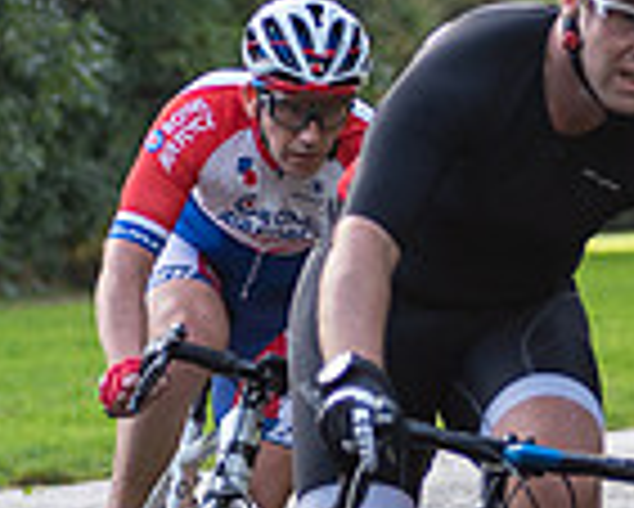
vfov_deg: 4.3
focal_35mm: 358
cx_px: 651
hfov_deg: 5.4
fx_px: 6722
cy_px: 253
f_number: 2.8
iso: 200
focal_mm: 62
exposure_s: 1/640
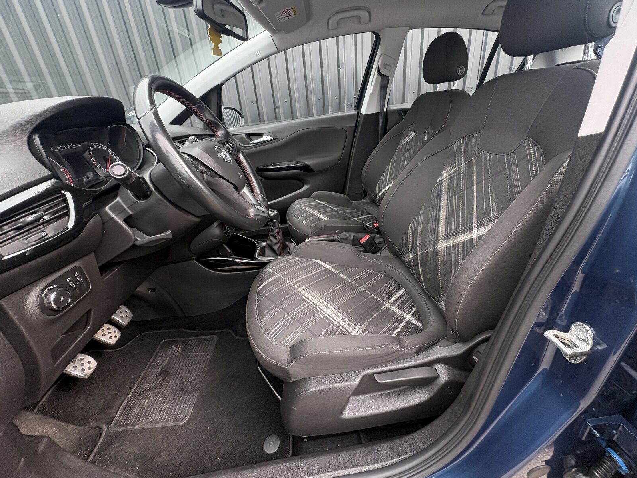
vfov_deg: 81.7
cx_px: 334
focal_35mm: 15
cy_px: 230
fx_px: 276
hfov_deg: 98.1
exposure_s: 1/99
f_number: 2.2
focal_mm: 2.22
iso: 40
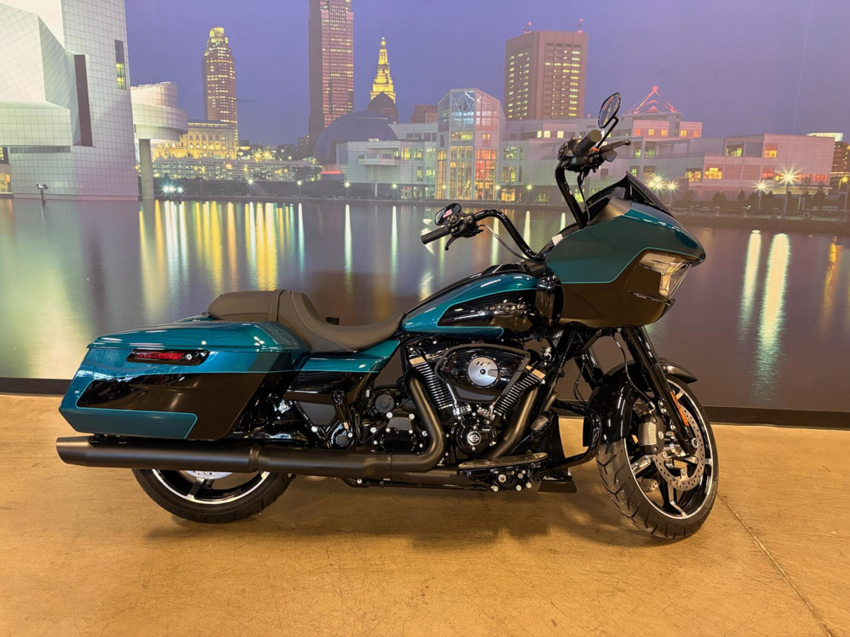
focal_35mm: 26
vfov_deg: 53.1
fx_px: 638
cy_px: 318
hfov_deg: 67.3
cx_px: 425
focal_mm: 5.96
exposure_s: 1/60
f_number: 1.6
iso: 320
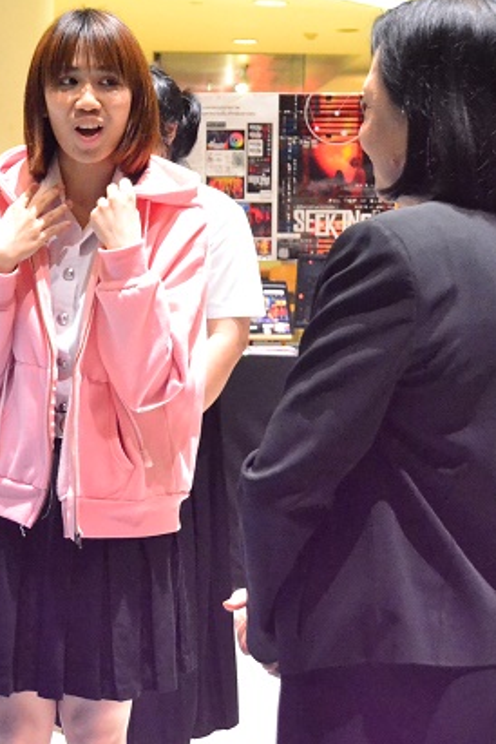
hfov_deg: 19.3
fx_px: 1447
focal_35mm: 70
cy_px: 272
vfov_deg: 28.7
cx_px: 116
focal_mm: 24
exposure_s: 1/80
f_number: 4.5
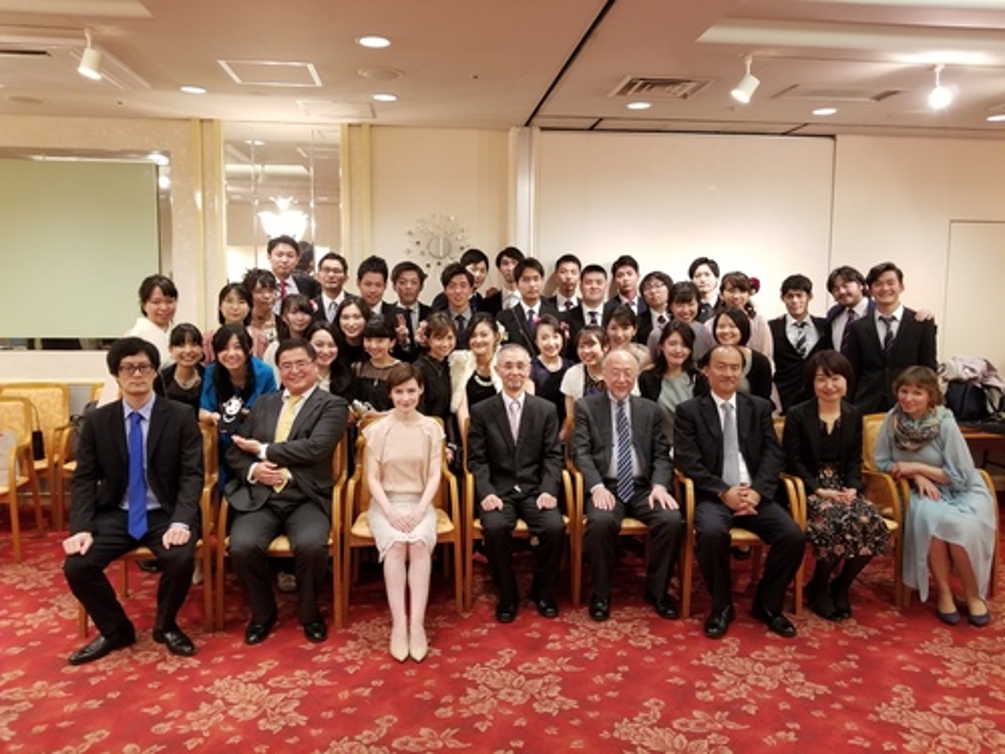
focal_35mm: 26
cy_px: 377
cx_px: 502
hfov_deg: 67.3
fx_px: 755
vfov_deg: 53.1
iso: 200
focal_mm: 4.25
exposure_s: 1/20
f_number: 1.7
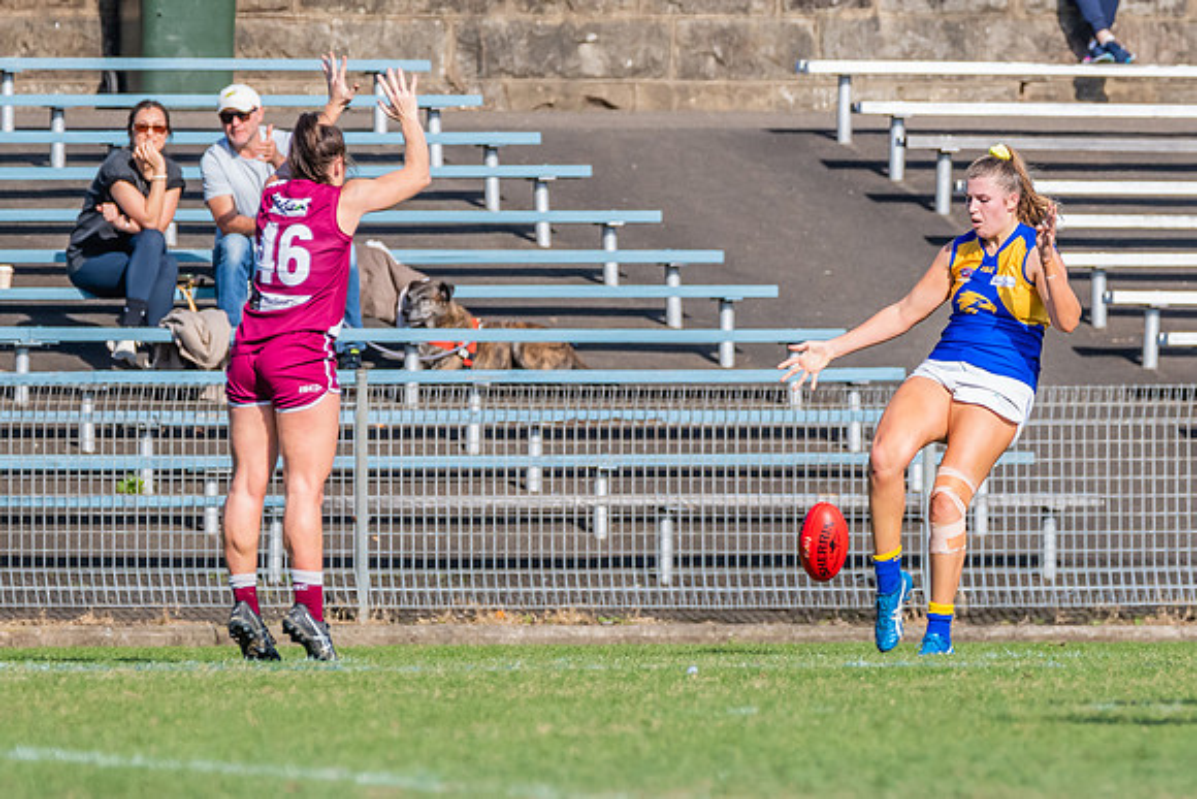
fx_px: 28972
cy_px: 319
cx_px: 863
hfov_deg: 2.4
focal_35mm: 871
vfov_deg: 1.6
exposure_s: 1/1600
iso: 800
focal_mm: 420
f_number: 9
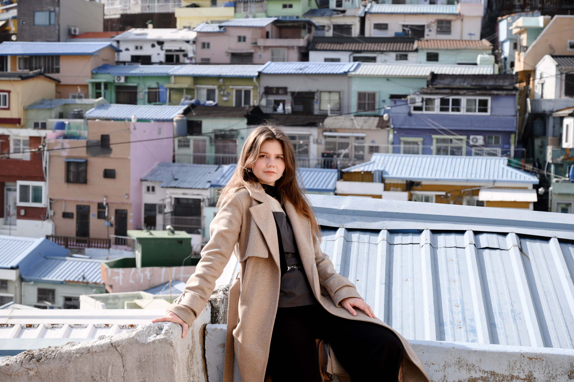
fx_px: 1067
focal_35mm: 67
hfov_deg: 30.1
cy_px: 191
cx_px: 287
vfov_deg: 20.3
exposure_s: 1/320
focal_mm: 65
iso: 100
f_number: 6.3
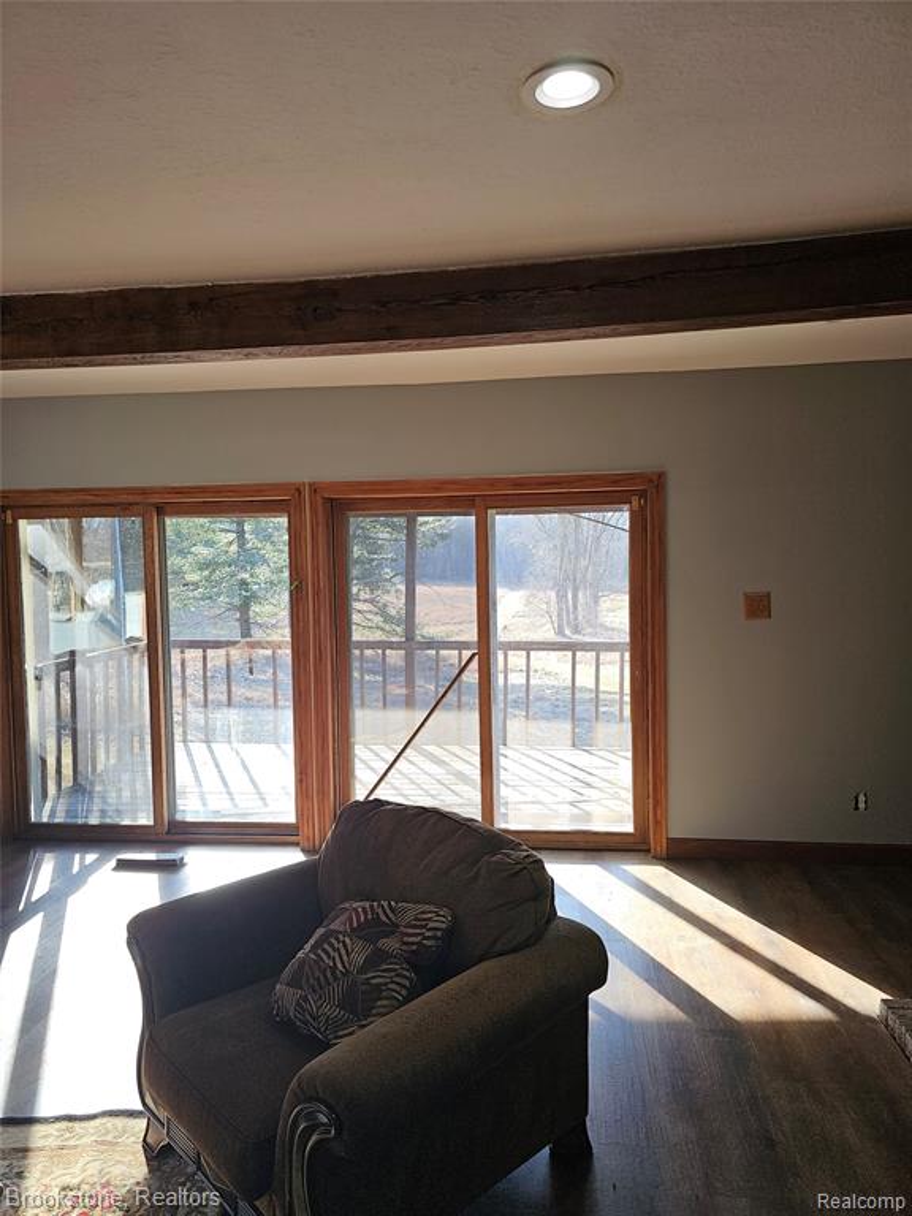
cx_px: 456
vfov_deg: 73.9
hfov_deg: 58.9
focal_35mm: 23
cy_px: 608
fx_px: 808
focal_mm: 6.3
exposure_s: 1/60
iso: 20
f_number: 1.7
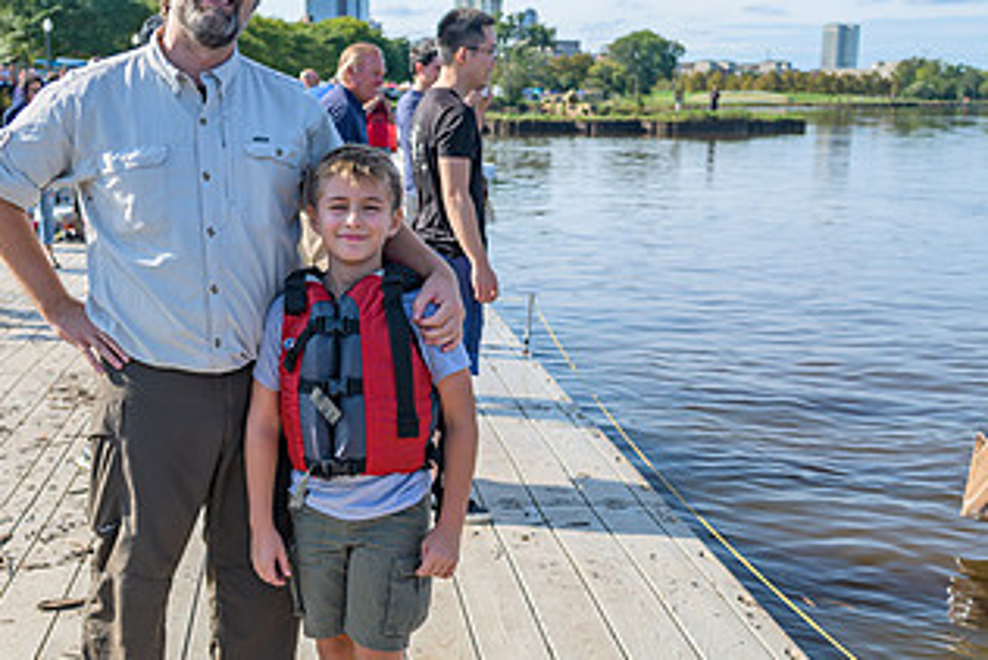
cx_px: 303
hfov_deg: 43.6
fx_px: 1208
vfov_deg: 30.5
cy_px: 374
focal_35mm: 44
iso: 64
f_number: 4
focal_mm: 24
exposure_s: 1/200
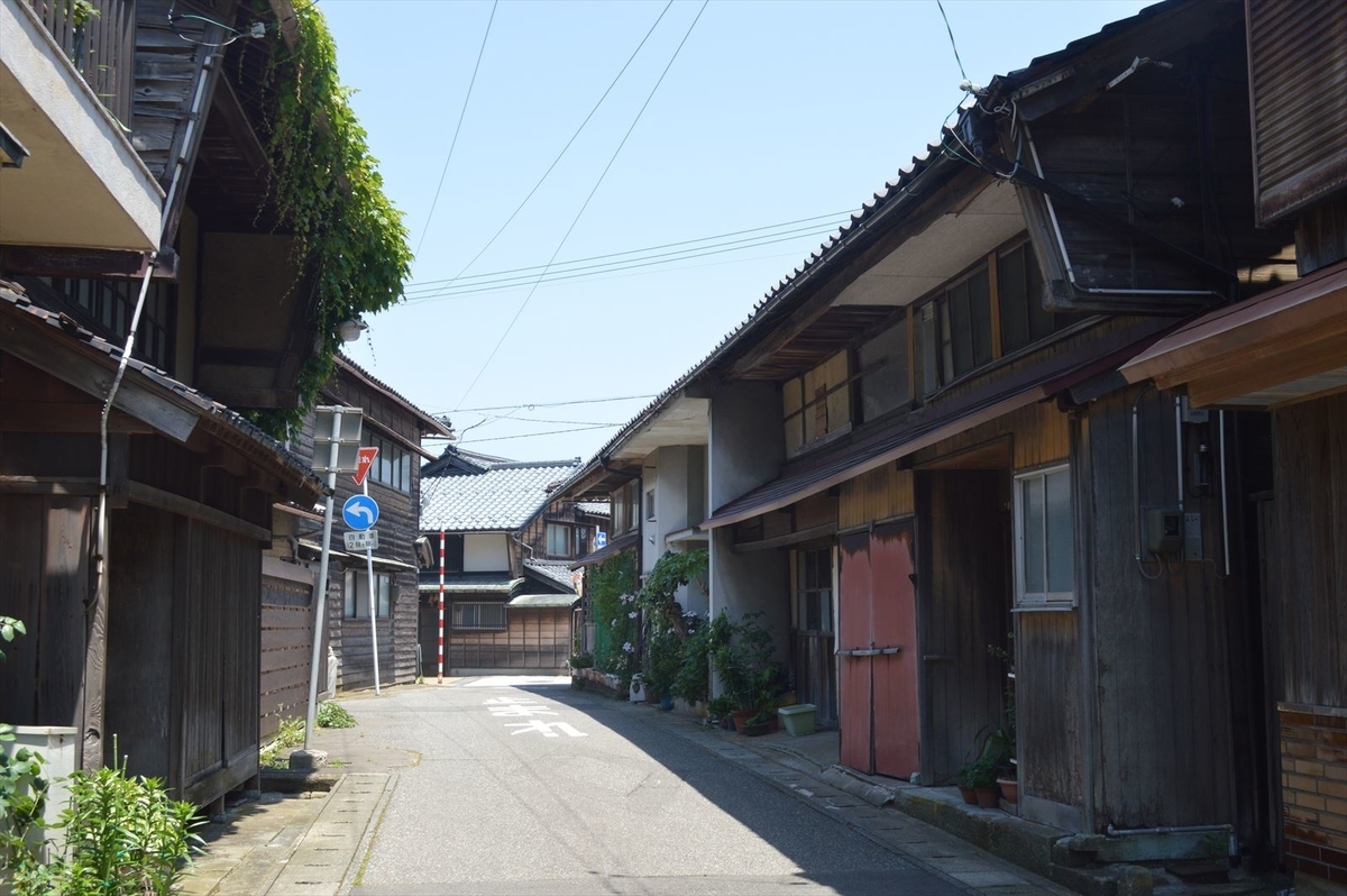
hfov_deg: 49.6
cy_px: 448
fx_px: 1458
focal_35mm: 39
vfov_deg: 34.2
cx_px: 674
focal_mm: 26
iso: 400
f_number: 9
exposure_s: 1/320
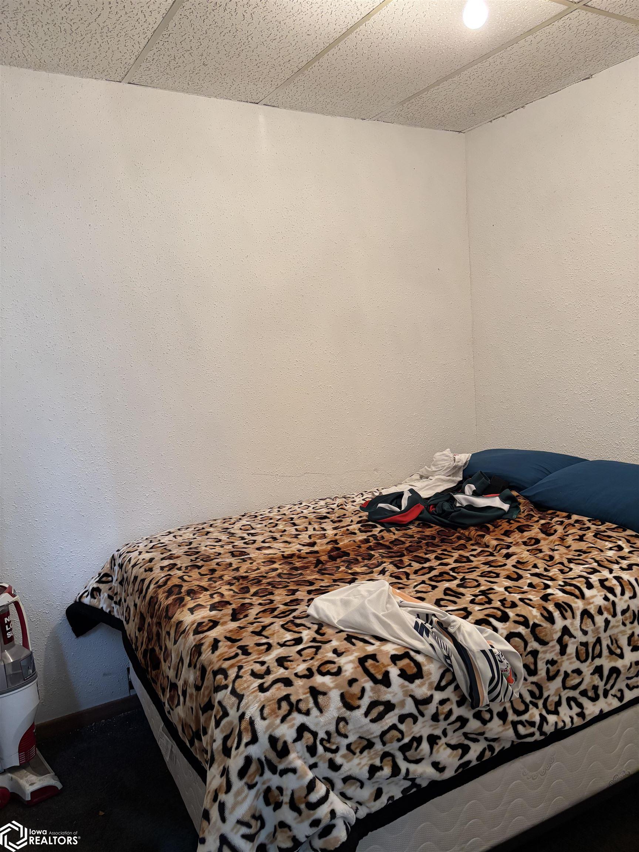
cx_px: 320
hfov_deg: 53.1
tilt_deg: -8.5
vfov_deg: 67.3
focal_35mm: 26
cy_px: 426
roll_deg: +2.0
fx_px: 640
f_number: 1.6
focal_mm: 5.96
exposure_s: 1/60
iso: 200
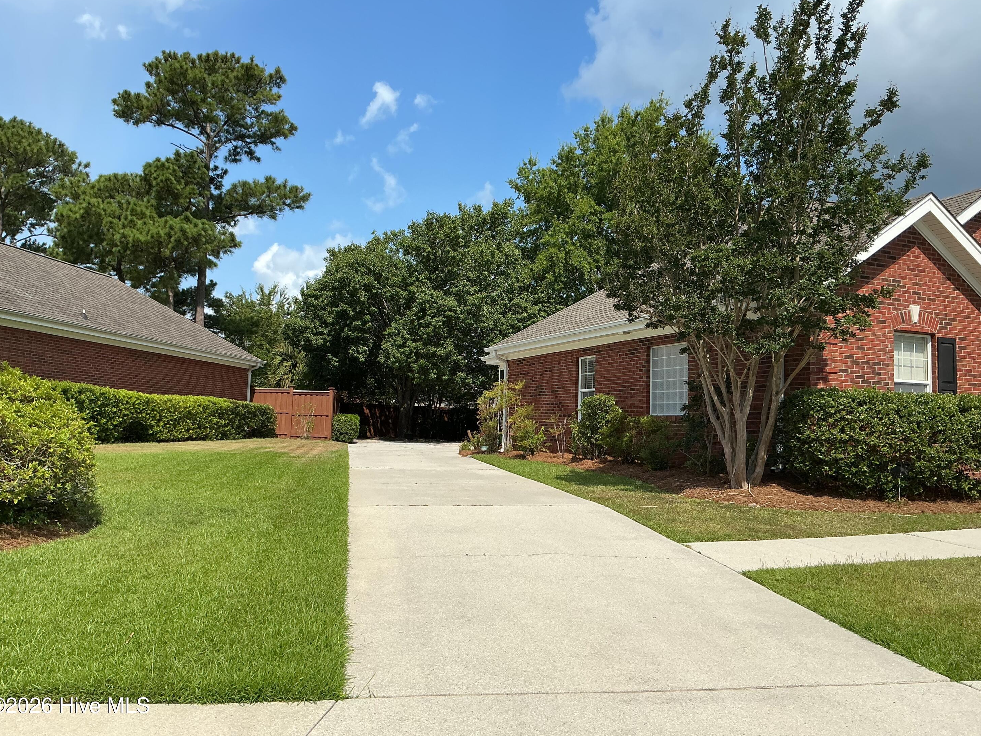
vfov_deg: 46.8
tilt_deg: +4.7
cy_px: 360
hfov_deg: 60.0
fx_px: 850
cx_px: 495
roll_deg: -0.8
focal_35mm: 30
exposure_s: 1/2227
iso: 25
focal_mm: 3
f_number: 1.8
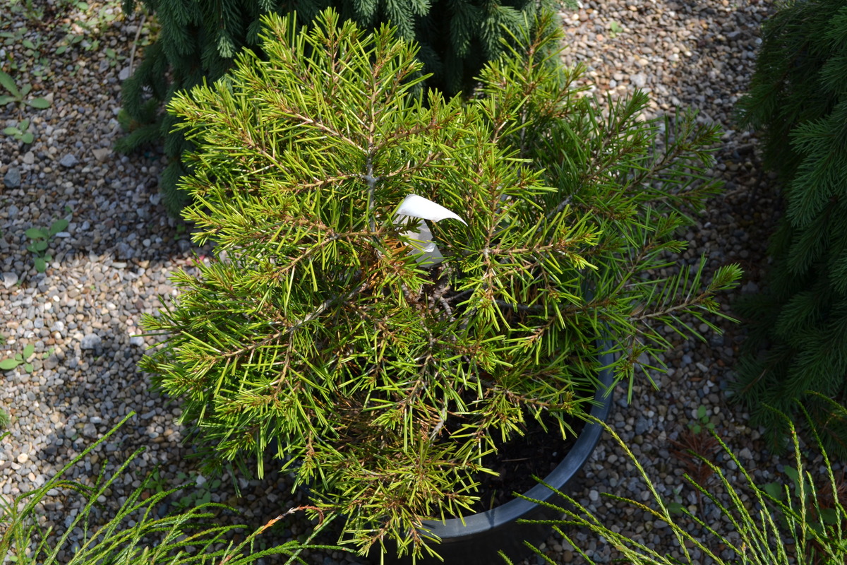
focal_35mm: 48
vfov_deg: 28.1
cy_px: 282
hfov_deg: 41.1
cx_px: 424
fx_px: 1129
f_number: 7.1
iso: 100
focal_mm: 32
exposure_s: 1/200
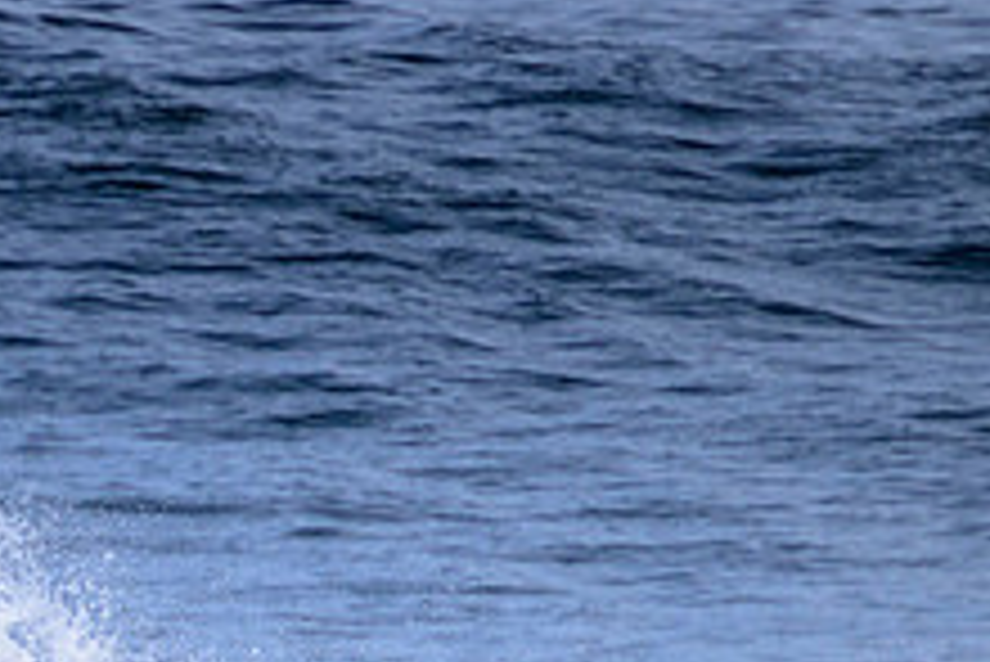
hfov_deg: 1.0
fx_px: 58089
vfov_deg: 0.7
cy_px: 826
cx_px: -180
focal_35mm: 2111
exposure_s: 1/2000
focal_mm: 800
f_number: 11
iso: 900
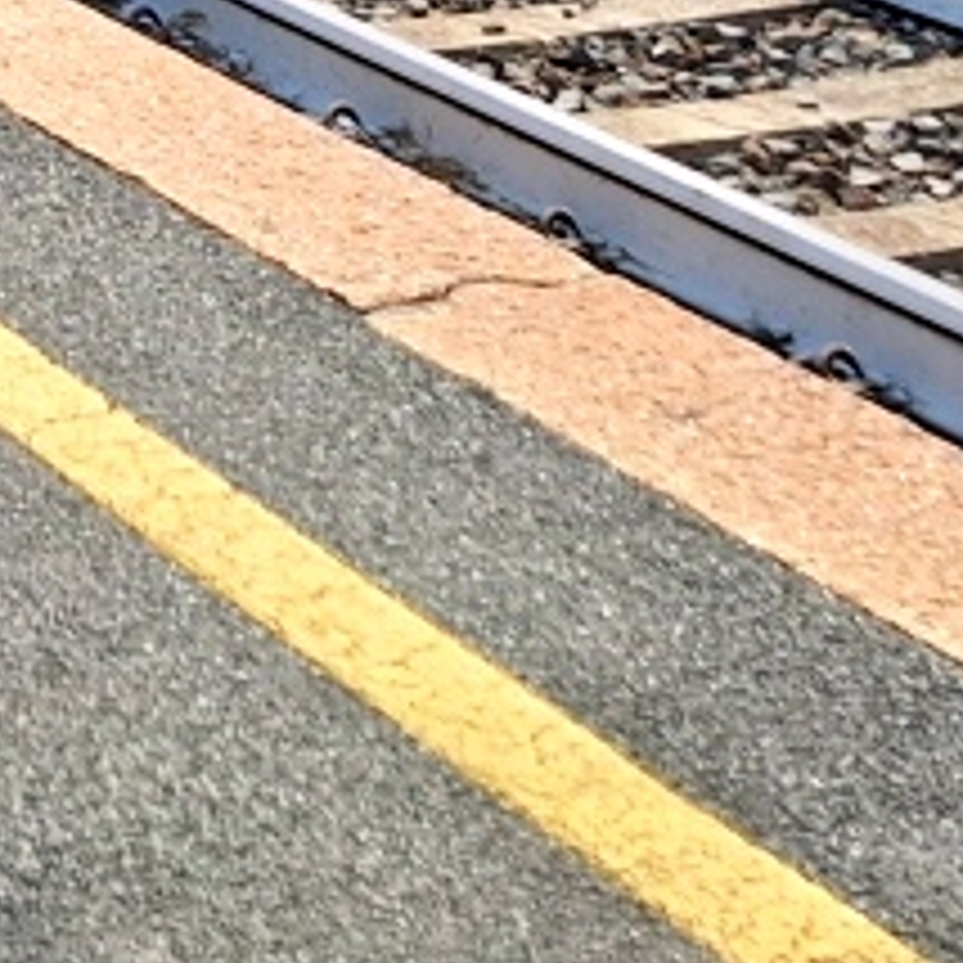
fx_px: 3588
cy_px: -918
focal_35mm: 114
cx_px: -284
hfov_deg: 14.6
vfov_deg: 13.3
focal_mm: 5.54
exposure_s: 1/1393
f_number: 1.8
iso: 40
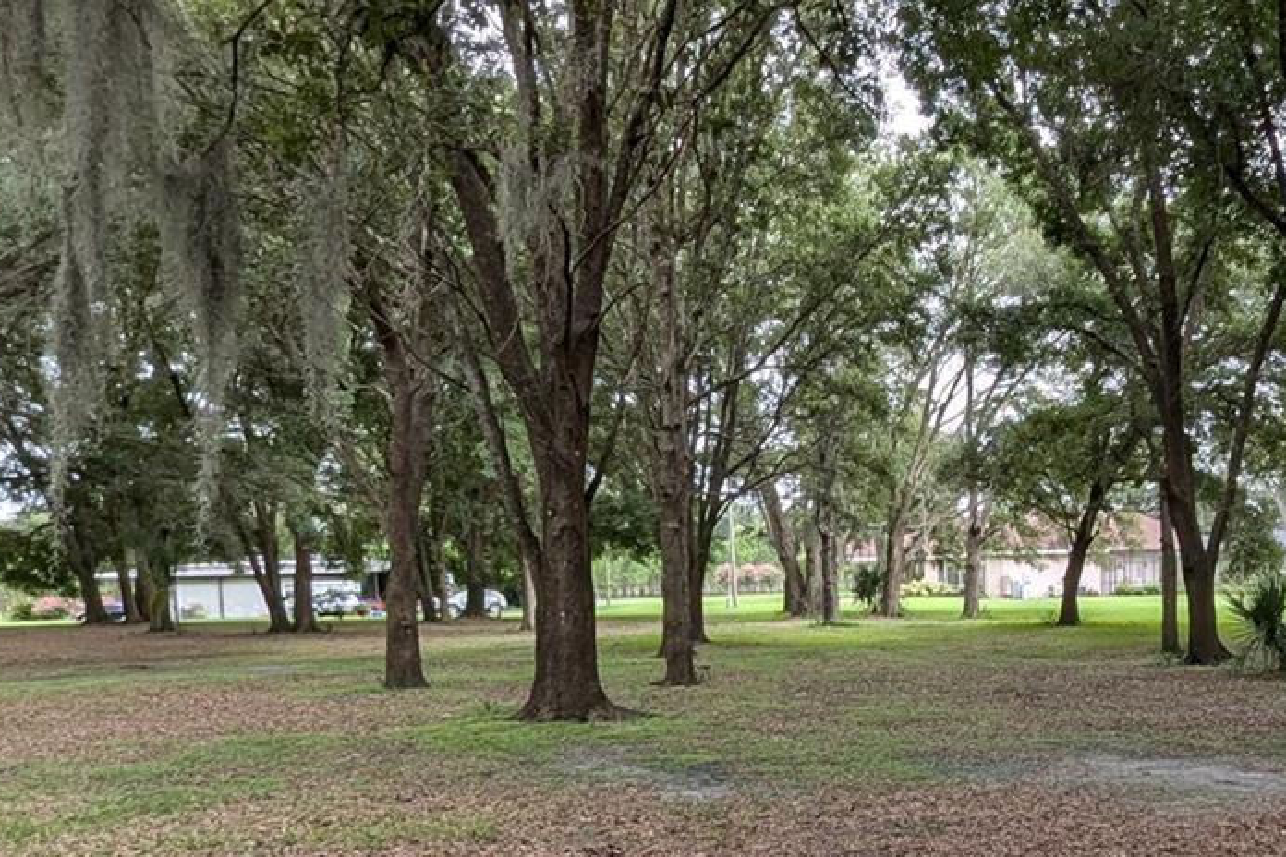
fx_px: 1107
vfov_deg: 40.8
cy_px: 665
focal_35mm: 31
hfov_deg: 57.1
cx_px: 972
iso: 41
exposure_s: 1/190
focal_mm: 1.95
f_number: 2.2
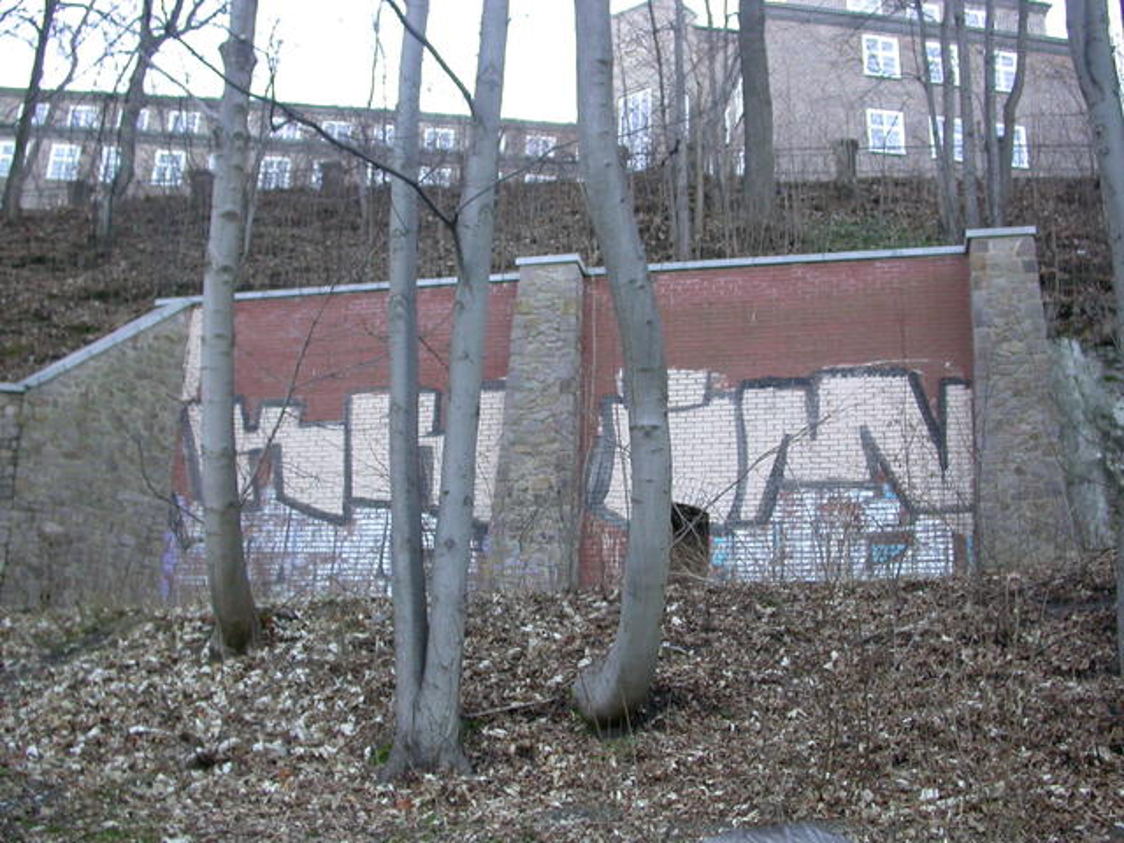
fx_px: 1234
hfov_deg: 49.0
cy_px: 422
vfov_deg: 37.7
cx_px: 562
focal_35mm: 38
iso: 100
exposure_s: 1/34.7
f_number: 2.6
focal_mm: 7.85
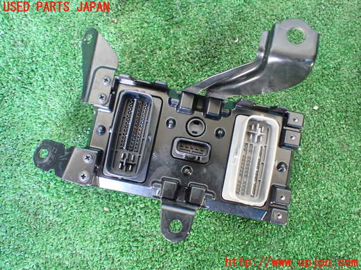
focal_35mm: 30
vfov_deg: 46.8
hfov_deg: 60.0
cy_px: 135
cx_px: 180
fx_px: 313
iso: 1000
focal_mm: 5.4
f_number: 2.3
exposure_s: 1/30
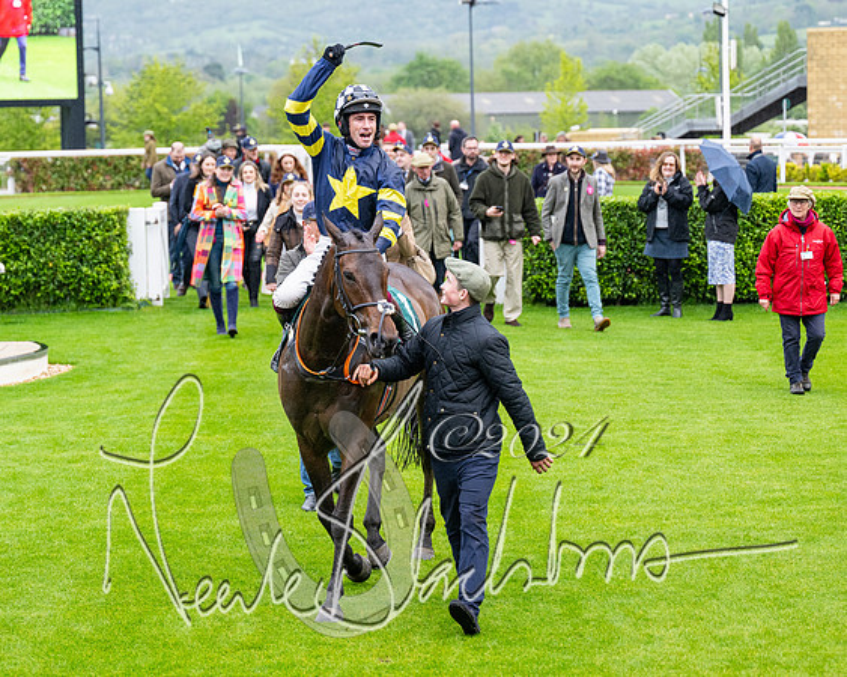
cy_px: 323
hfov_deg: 16.7
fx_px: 2893
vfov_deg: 13.3
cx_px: 409
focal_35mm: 115
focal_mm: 98
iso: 1000
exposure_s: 1/800
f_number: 4
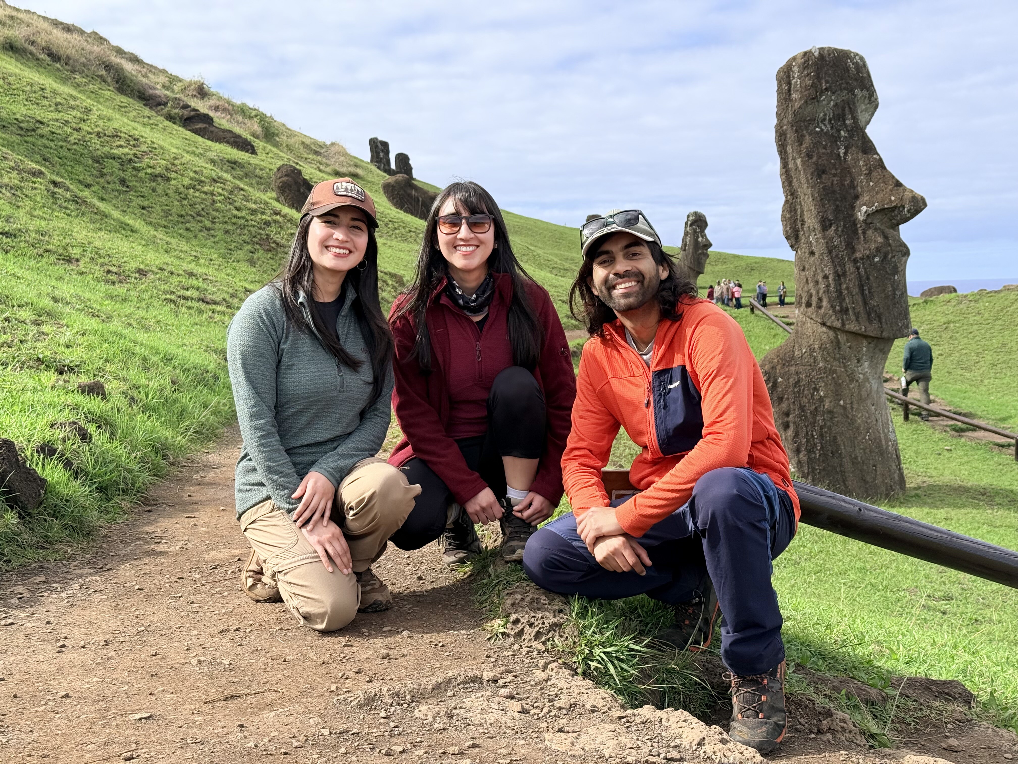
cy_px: 382
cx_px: 509
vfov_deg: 30.3
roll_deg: +2.6
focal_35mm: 48
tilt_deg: -3.3
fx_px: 1412
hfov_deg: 39.7
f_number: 1.78
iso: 80
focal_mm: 6.76
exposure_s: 1/2667
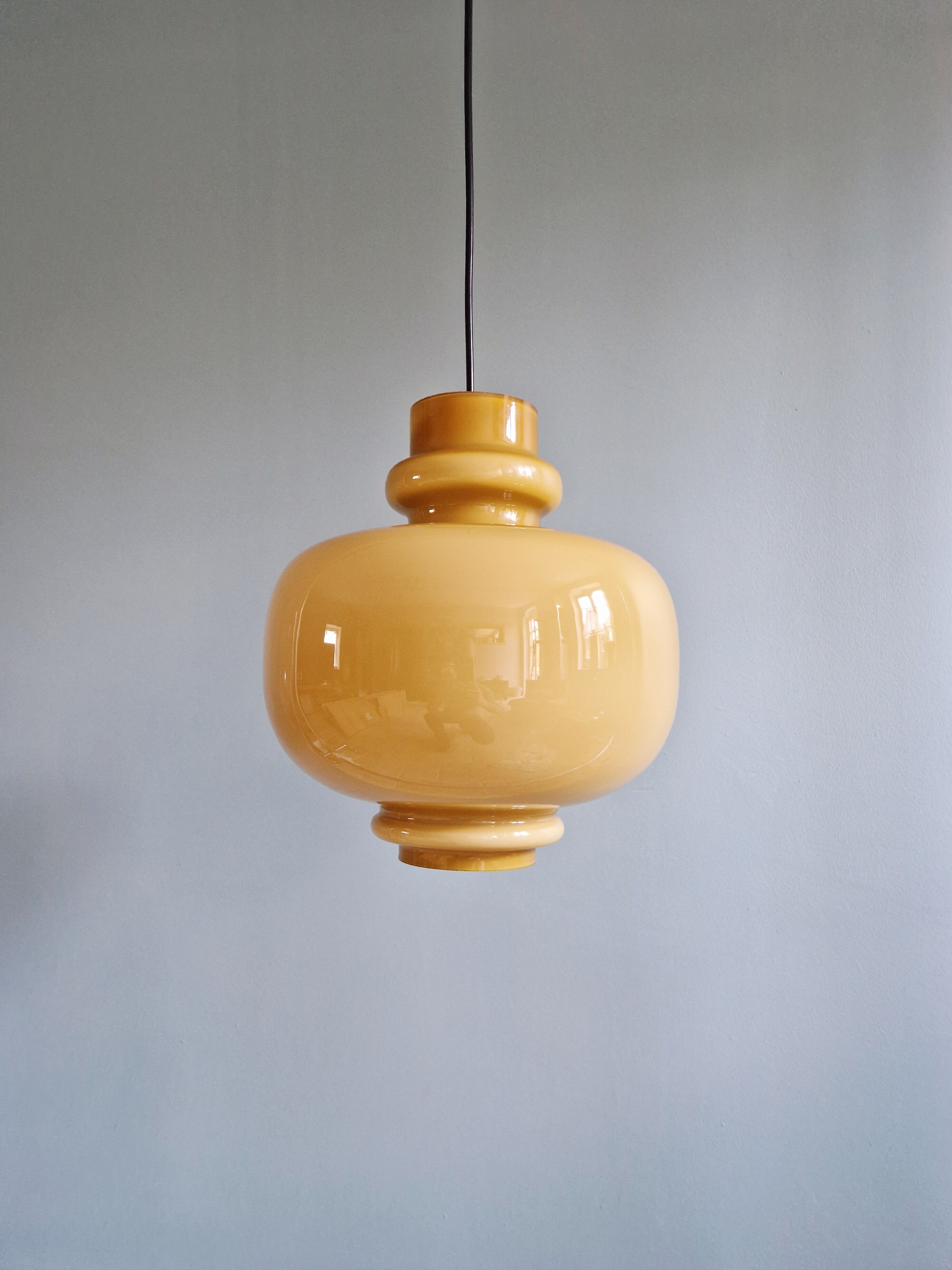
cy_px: 635
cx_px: 476
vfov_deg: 73.9
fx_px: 843
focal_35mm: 23
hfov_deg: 58.9
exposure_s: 1/33
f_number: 1.8
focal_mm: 5.4
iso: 640
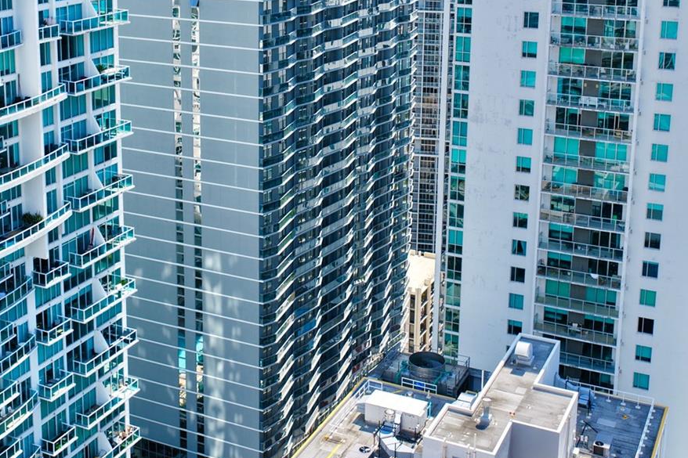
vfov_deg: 25.9
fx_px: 974
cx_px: 288
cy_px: 72
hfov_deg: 38.8
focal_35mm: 51
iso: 100
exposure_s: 1/640
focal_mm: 14.45
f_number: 2.8
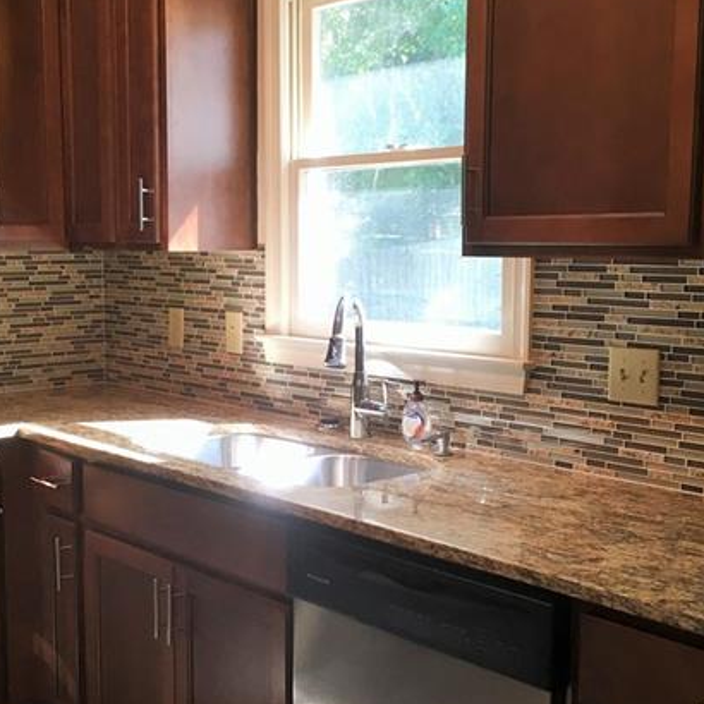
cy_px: 366
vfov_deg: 35.4
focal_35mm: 48
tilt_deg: -8.3
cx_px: 294
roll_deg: -0.3
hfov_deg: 35.3
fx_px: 1104
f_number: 2.2
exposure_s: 1/30
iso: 32
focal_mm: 4.15
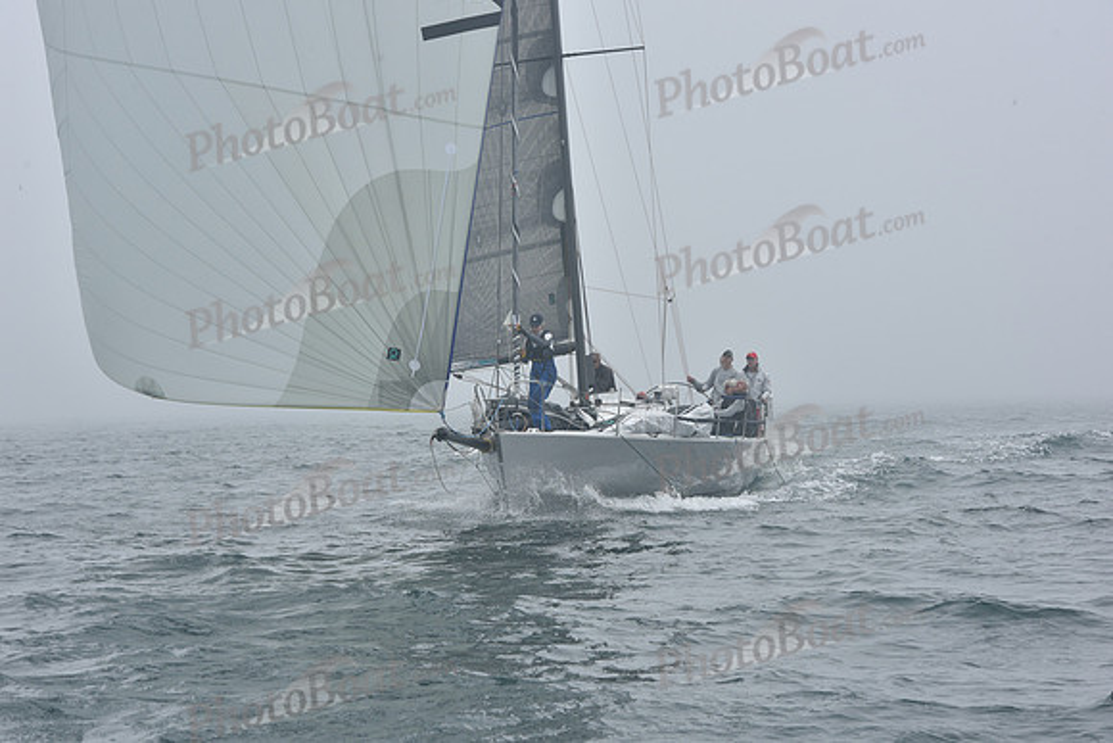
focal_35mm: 98
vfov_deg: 14.0
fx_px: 3030
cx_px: 556
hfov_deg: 20.8
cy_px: 372
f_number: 10
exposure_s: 1/800
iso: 250
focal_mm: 98
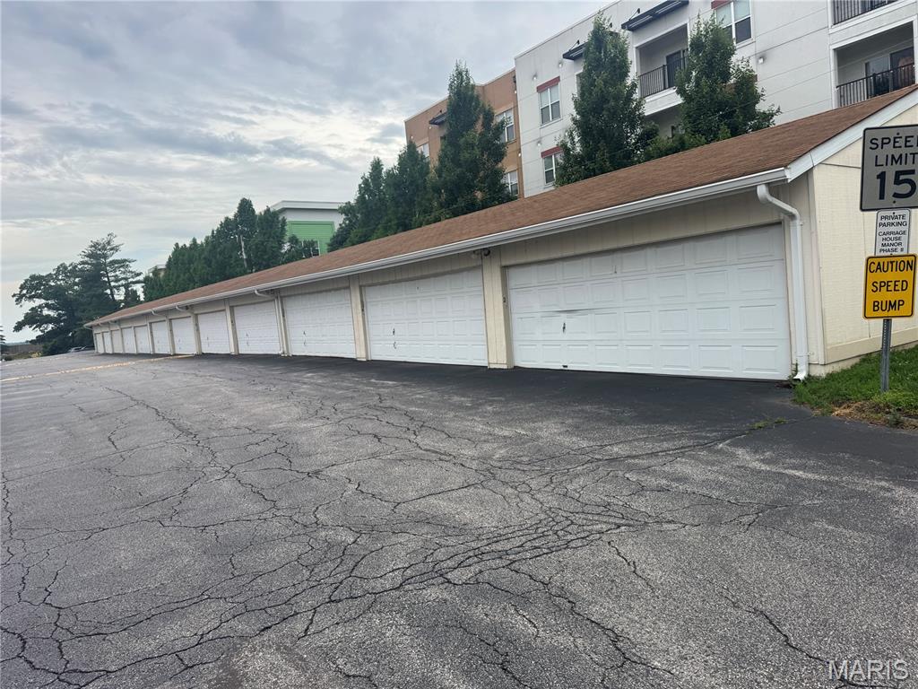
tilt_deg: -4.6
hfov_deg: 71.6
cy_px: 344
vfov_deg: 56.8
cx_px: 459
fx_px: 636
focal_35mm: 24
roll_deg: +4.7
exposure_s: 1/1238
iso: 80
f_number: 1.78
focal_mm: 6.76
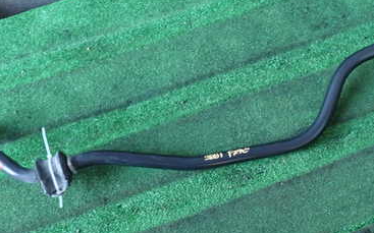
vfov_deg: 24.7
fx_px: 530
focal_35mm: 52
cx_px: 206
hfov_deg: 38.8
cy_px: 77
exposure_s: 1/30
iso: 200
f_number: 2.3
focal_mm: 5.4
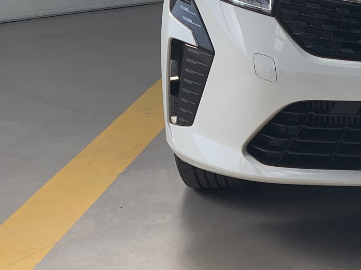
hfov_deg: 13.4
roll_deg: -0.2
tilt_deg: -7.5
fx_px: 1491
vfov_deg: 10.3
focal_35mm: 143
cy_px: -8
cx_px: 450
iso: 16
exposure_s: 1/226
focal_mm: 6
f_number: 2.4
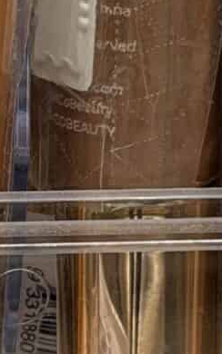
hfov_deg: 3.9
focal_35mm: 334
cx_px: 13
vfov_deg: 6.3
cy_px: 243
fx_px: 3231
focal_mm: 6.76
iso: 64
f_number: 1.78
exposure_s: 1/381
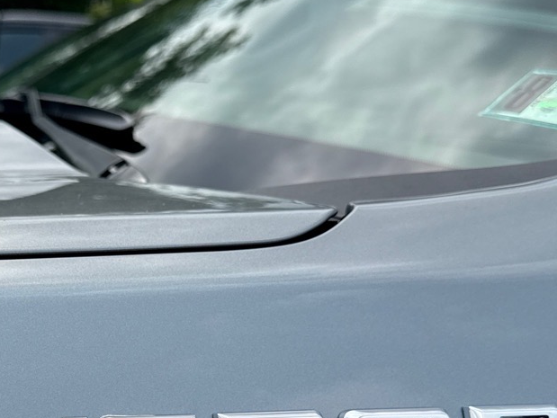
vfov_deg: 22.9
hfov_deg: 30.0
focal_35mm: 62
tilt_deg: -16.4
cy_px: 400
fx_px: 998
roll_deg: -4.5
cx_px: 67
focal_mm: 6.76
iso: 80
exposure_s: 1/4405
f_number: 1.78
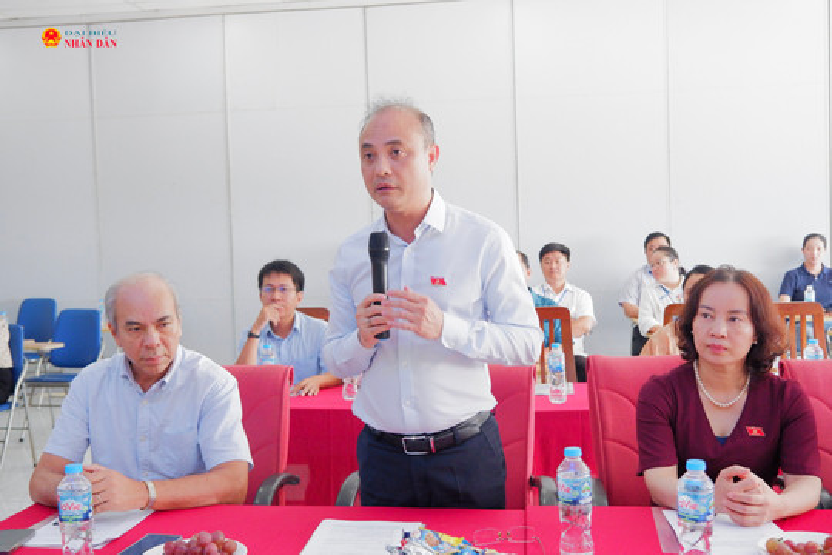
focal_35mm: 35
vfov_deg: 37.9
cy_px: 278
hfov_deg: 54.4
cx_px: 416
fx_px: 809
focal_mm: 23.5
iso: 2500
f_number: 4
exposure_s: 1/125
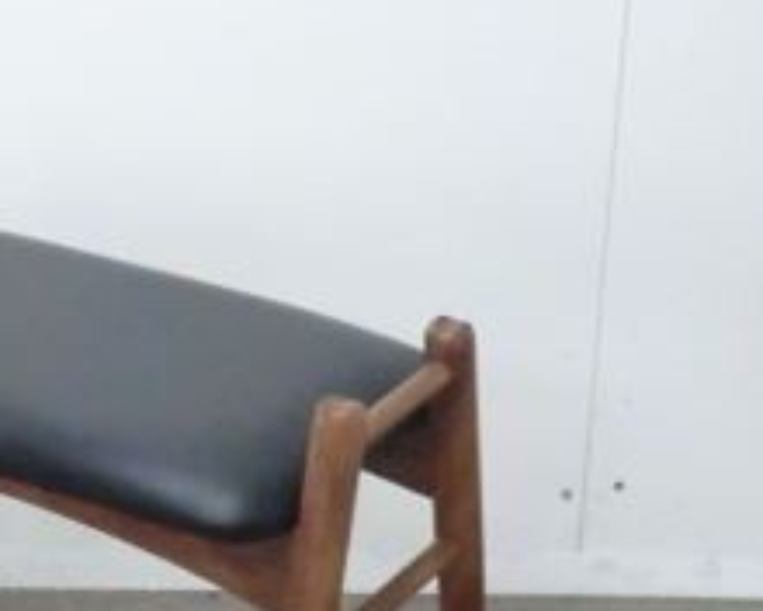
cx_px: 83
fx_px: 2890
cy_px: 316
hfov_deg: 14.9
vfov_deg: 12.1
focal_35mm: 128
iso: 800
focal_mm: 8.2
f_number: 4.3
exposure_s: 1/40
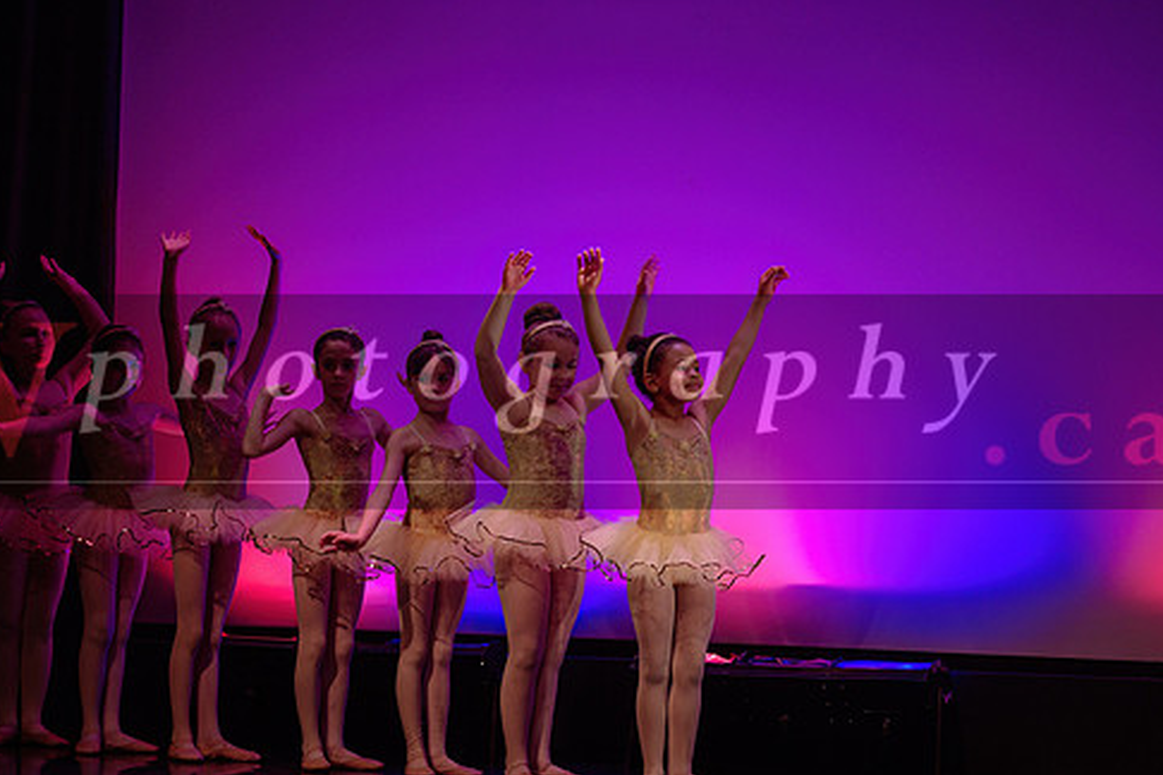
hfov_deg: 10.8
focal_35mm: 191
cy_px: 388
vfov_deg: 7.2
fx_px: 6170
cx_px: 505
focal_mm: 160
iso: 1600
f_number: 2.8
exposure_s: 1/250
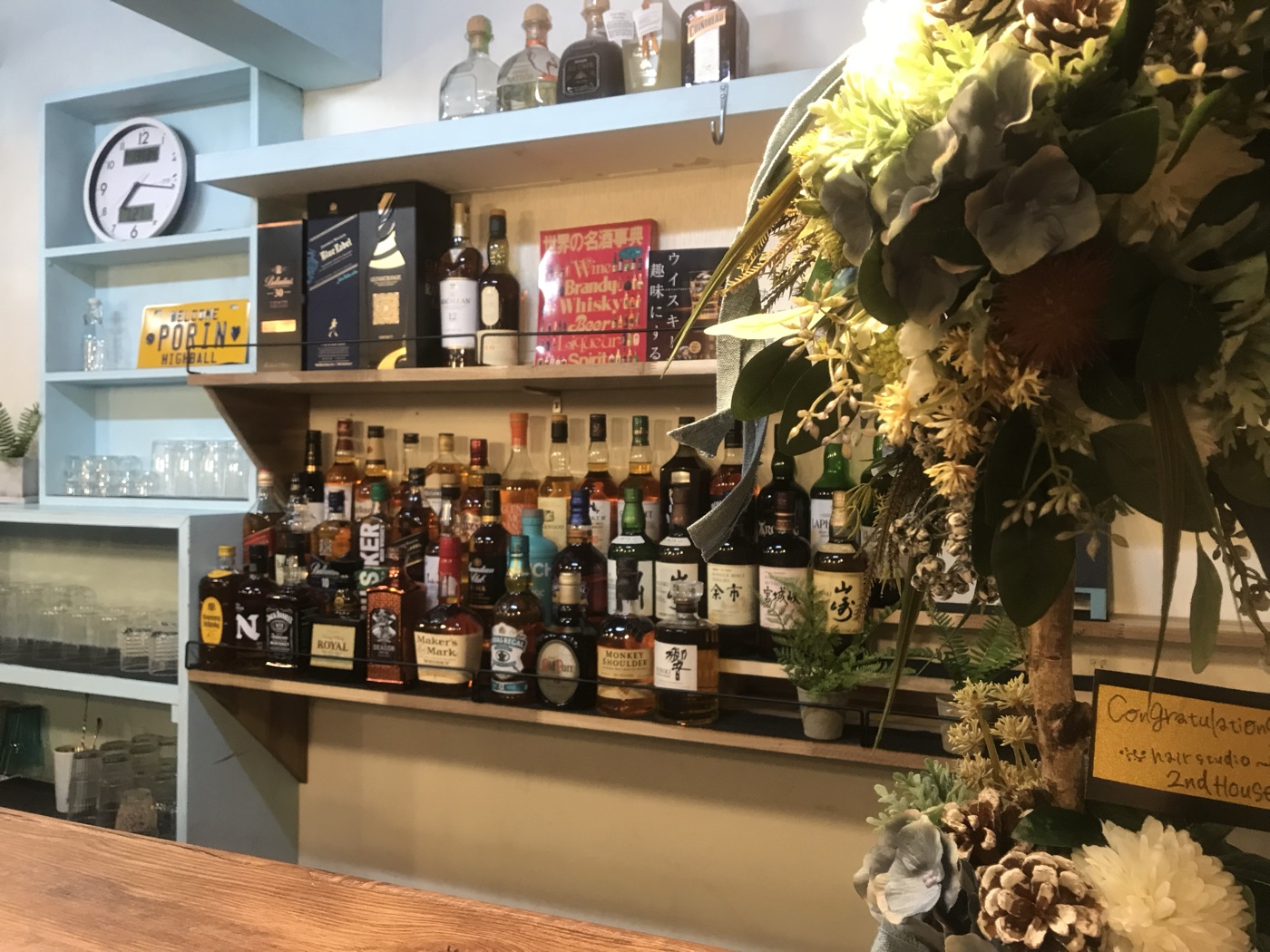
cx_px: 635
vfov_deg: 49.7
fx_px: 1027
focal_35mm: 28
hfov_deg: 63.4
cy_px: 476
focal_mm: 3.99
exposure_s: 1/17
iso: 40
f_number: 1.8
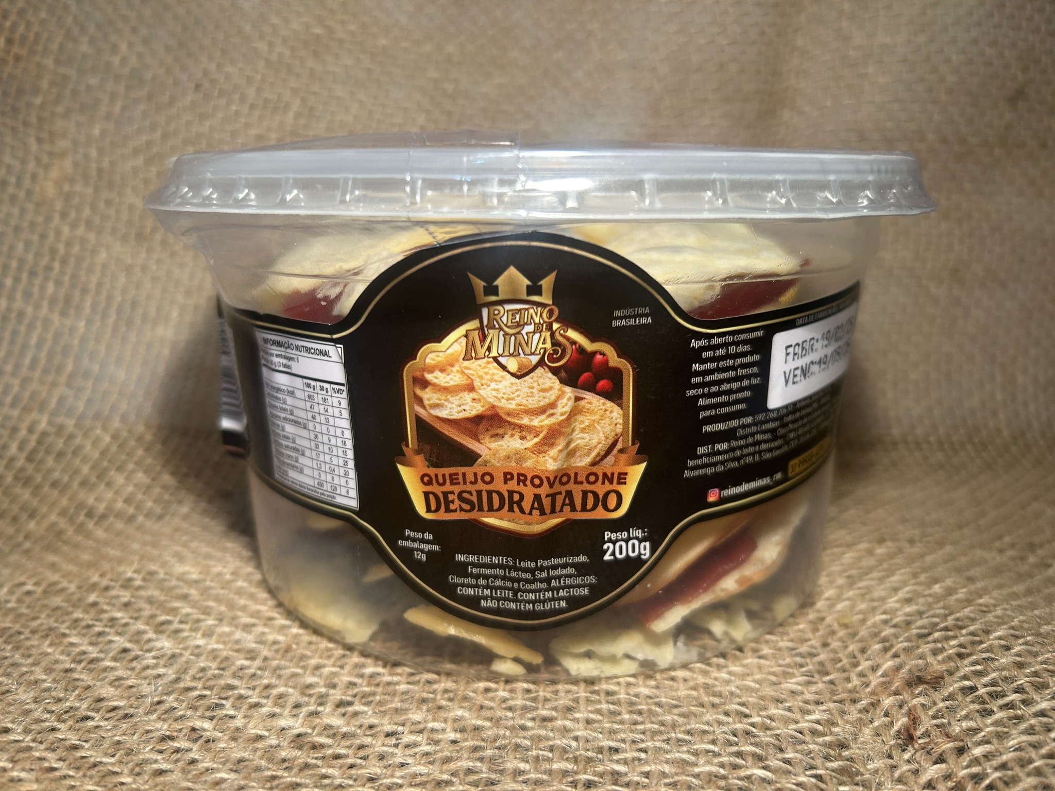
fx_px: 792
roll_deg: +0.8
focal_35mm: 26
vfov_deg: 53.1
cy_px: 396
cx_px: 528
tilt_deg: -14.3
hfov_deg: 67.3
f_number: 1.5
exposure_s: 1/120
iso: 64
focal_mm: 5.7
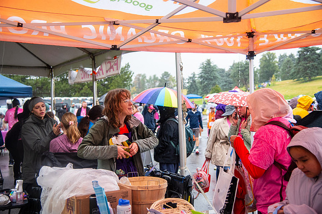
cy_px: 107
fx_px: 411
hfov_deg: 42.8
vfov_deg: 29.2
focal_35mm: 46
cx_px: 161
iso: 2500
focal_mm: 46
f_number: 4
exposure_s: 1/320
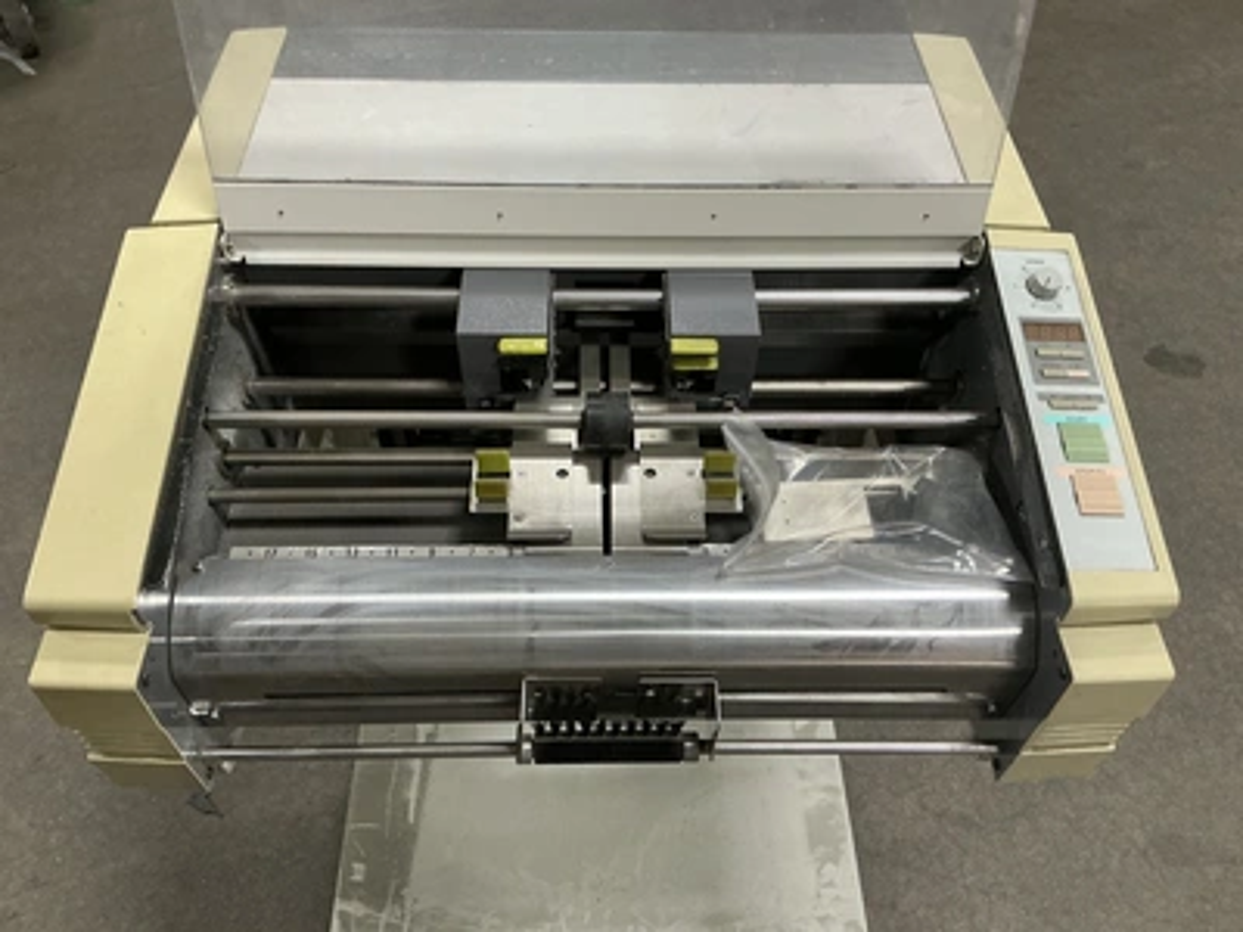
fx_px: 1005
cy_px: 466
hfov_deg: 63.4
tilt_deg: -51.4
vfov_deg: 49.7
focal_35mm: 28
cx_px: 622
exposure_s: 1/60
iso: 200
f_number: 1.8
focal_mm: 3
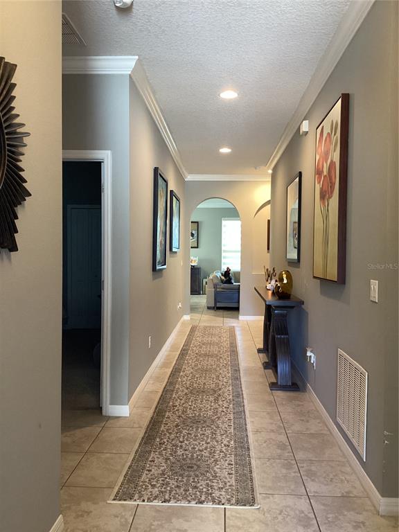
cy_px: 266
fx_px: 476
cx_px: 200
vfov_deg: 58.4
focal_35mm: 31
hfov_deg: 45.4
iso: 320
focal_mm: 3.3
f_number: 2.4
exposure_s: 1/60
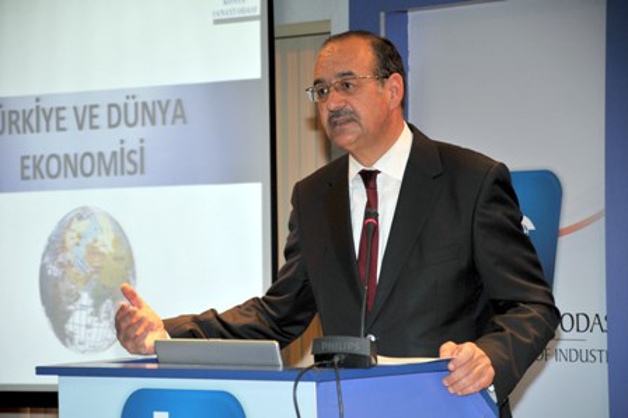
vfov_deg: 8.7
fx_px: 2745
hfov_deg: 13.0
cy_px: 209
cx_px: 314
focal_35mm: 158
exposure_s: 1/30
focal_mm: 105
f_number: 5.6
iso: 400
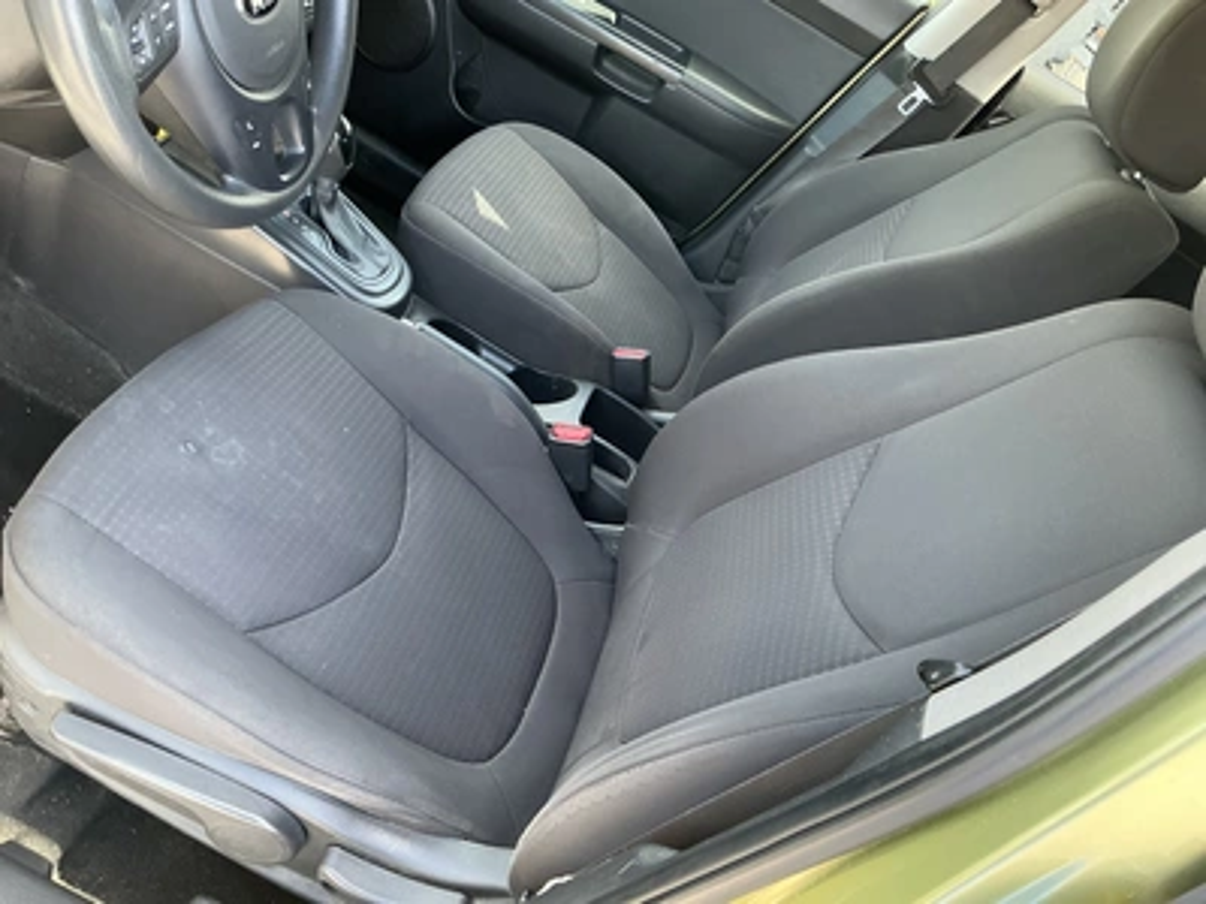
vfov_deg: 49.7
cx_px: 603
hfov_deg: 63.4
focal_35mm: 28
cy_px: 452
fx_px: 976
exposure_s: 1/86
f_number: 1.8
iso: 64
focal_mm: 3
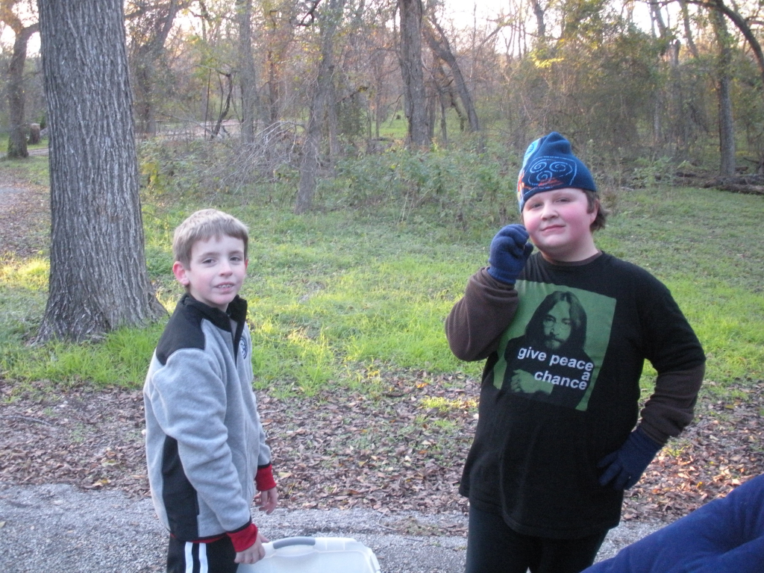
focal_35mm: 36
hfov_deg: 51.4
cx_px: 382
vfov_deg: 39.7
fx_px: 795
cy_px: 286
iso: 400
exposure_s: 1/56.4
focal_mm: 6.3
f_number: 3.5
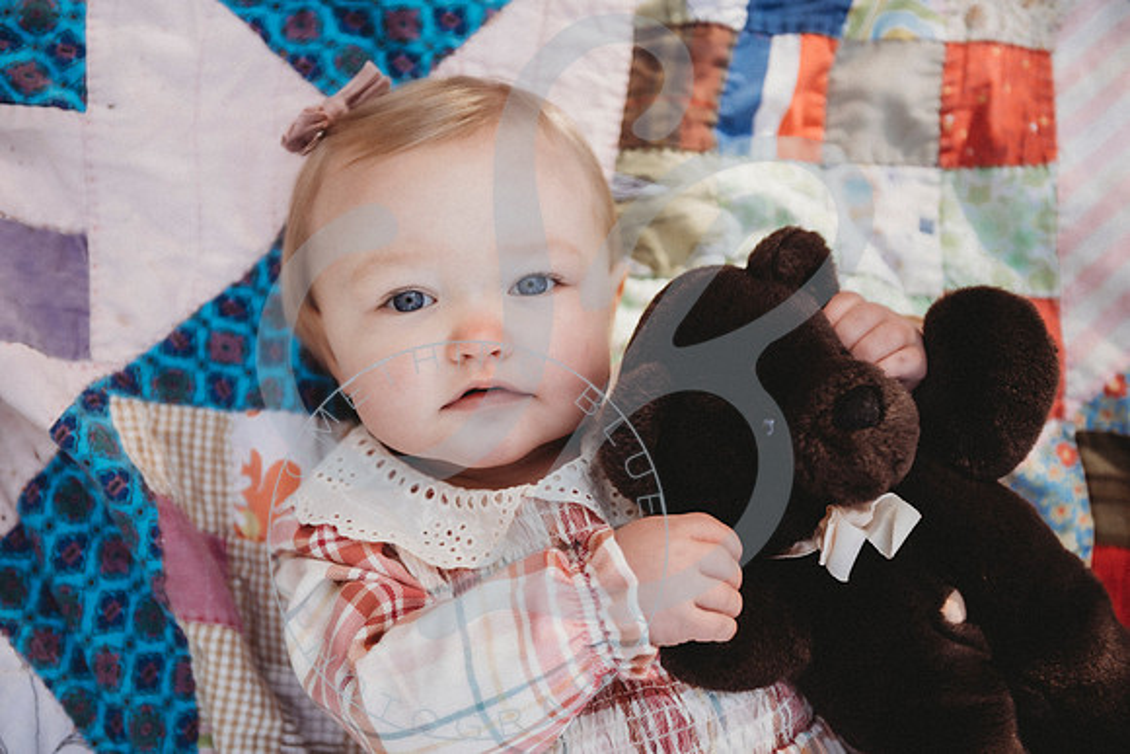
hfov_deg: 37.0
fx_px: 1687
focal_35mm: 54
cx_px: 546
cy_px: 377
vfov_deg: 25.2
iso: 100
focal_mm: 52
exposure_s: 1/250
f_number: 2.8
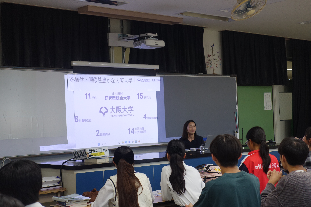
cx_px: 156
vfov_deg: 20.3
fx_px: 579
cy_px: 104
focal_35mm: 67
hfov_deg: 30.1
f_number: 2.8
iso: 250
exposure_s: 1/80
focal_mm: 24.47
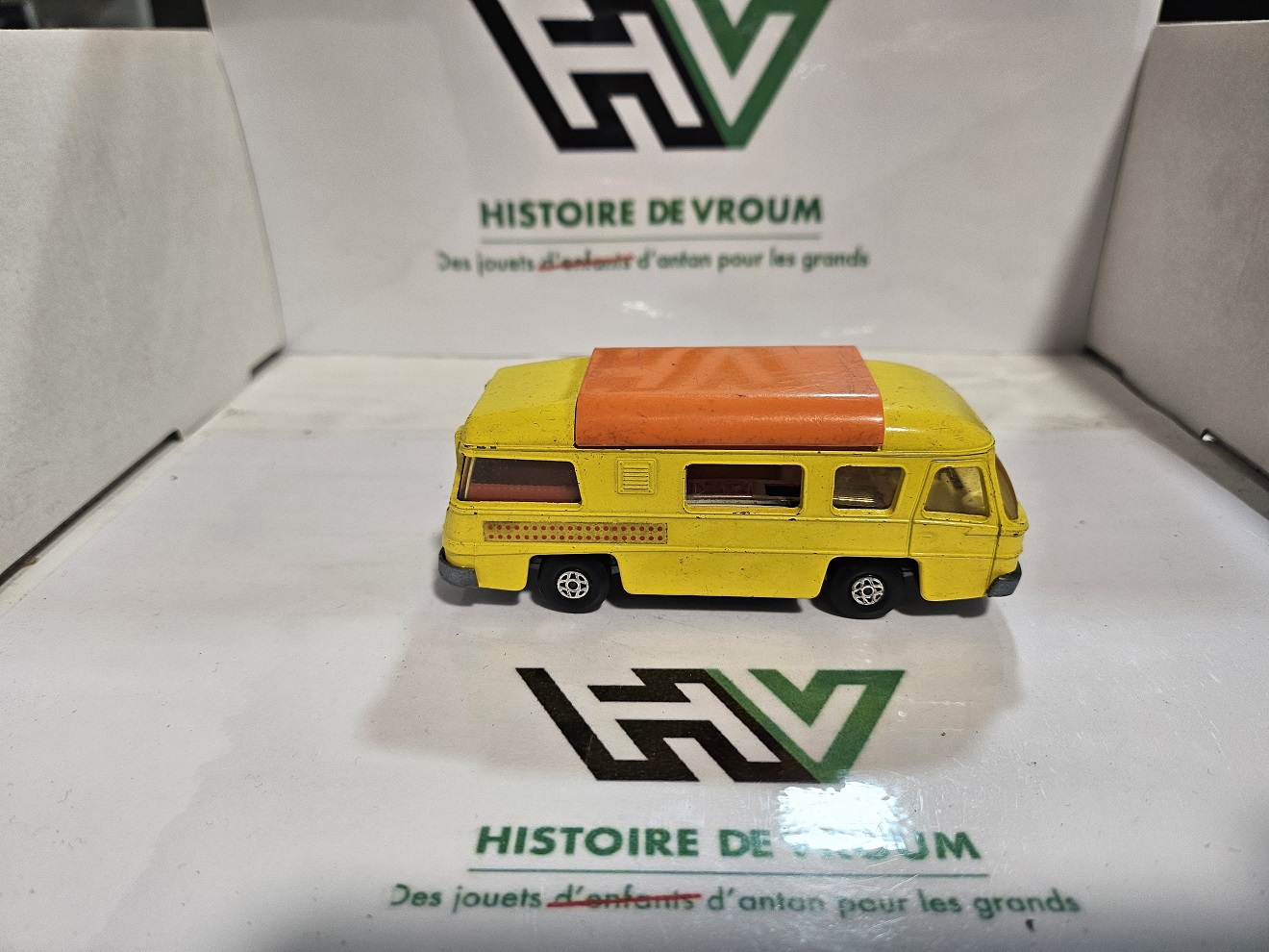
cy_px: 476
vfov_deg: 56.8
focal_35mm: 24
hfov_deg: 71.6
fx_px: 880
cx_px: 634
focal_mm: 5
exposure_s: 1/100
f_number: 1.8
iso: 100
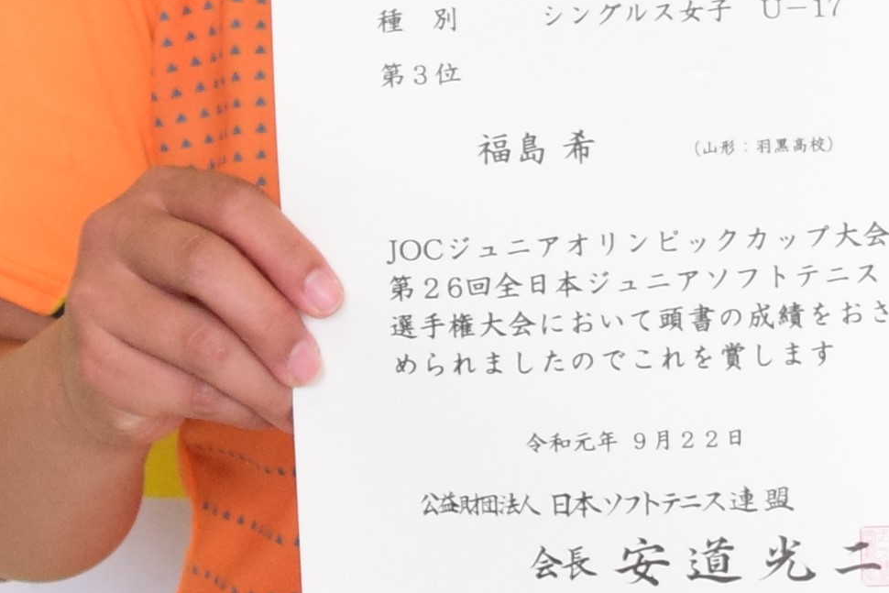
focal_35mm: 92
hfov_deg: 22.0
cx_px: 604
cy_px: -243
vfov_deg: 14.1
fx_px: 2272
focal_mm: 18
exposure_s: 1/200
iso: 640
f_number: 3.5
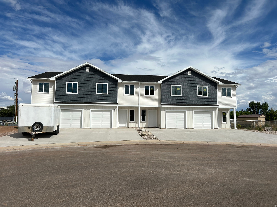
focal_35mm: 26
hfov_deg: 67.3
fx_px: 208
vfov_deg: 53.1
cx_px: 138
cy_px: 104
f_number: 1.5
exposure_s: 1/10309
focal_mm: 5.7
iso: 50
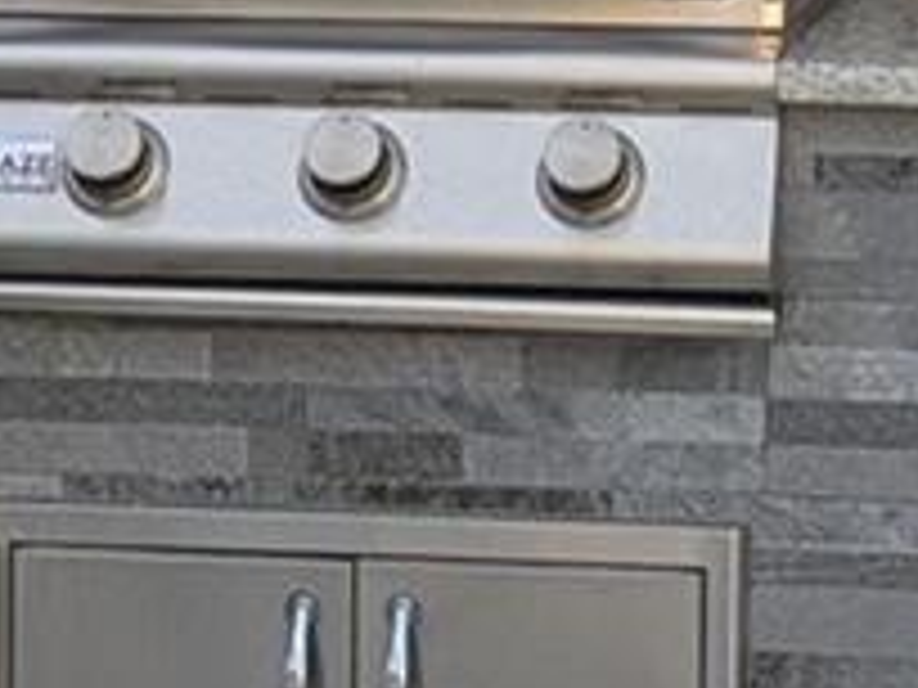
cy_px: -193
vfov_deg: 7.8
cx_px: 882
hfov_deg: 10.4
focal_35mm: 188
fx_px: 4986
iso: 43
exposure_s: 1/320
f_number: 1.85
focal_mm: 6.81
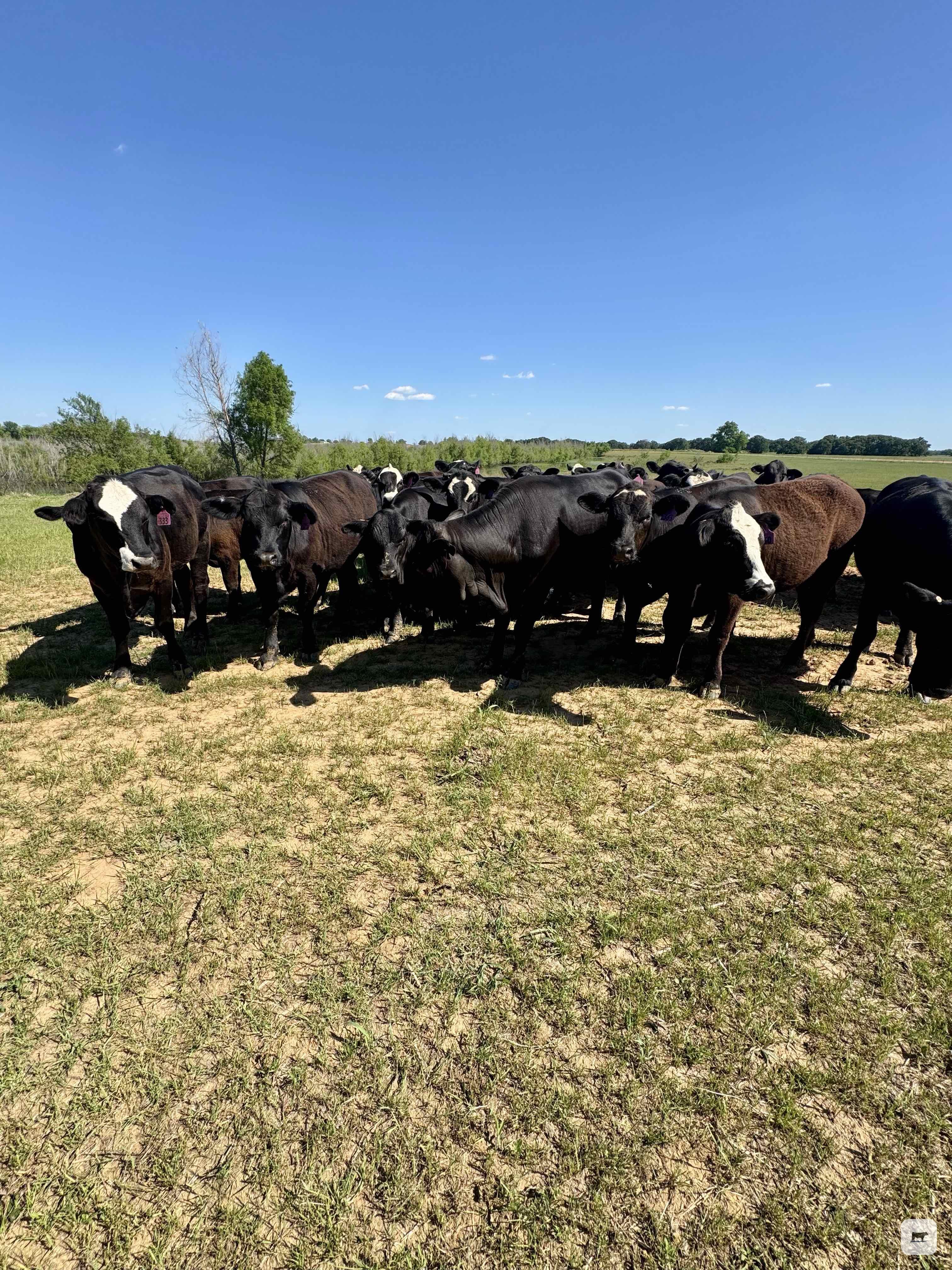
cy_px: 635
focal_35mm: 14
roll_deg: -0.5
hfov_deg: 85.7
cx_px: 476
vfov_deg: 102.1
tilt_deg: -20.1
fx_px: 513
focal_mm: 2.22
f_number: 2.2
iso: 40
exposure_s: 1/1217
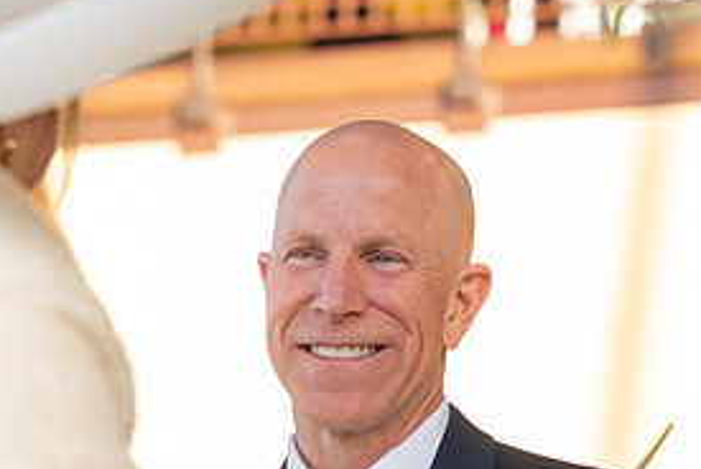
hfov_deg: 11.4
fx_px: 3509
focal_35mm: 180
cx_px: 282
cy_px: 394
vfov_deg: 7.6
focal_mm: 70
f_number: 2.8
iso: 200
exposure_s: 1/125
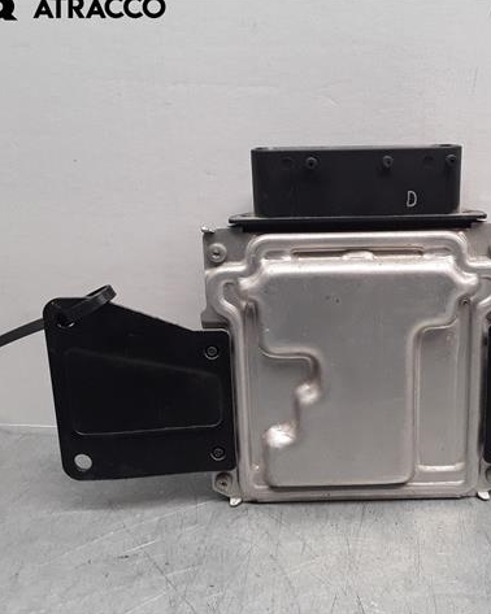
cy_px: 305
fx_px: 673
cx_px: 331
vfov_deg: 49.1
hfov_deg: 39.6
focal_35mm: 37
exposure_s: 1/50
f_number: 1.9
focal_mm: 2.91
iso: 50
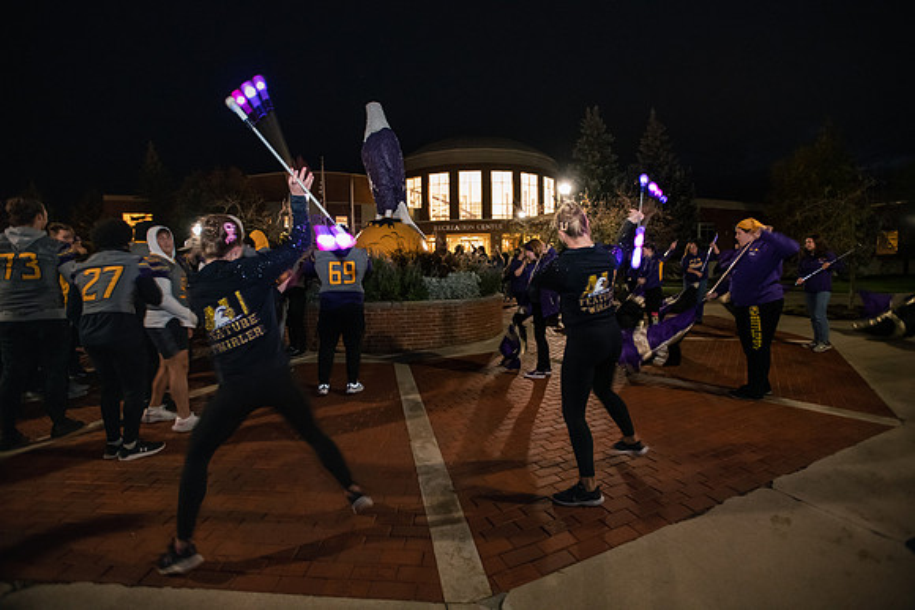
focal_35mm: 17
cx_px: 458
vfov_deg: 70.5
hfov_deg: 93.3
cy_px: 305
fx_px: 432
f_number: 3.2
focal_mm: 17
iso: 5000
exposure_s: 1/30
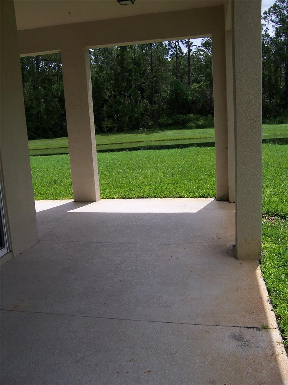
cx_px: 144
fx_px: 366
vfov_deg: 55.4
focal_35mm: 33
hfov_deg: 42.9
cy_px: 192
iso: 80
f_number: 4
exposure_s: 1/750
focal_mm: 5.5
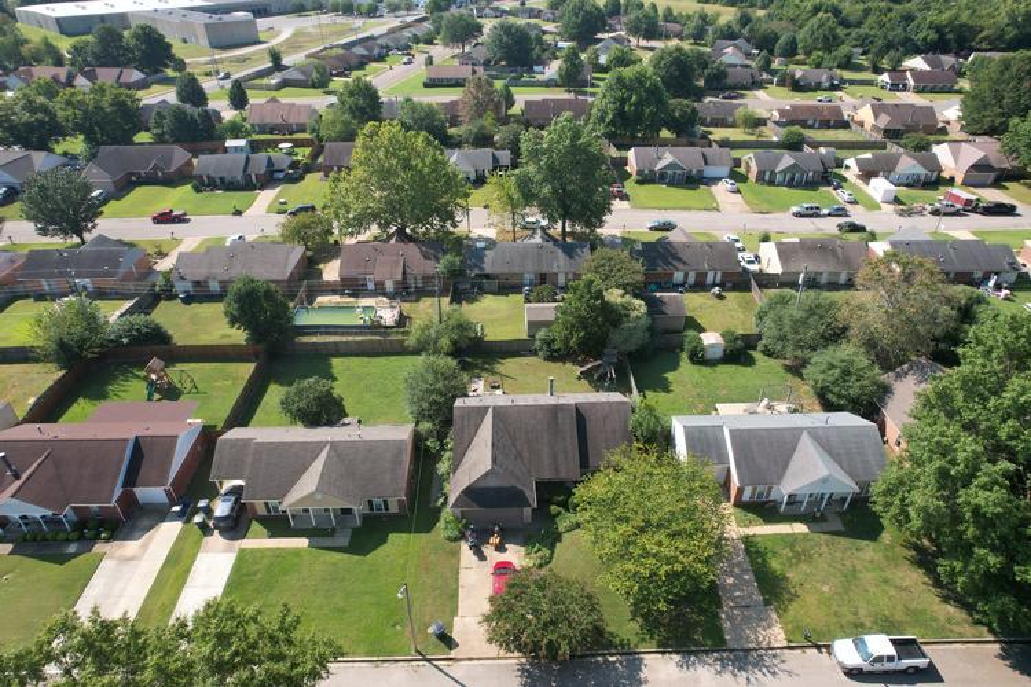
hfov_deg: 78.6
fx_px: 630
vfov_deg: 57.2
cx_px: 516
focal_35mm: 22
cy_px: 344
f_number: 2.8
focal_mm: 8.38
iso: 120
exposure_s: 1/1000
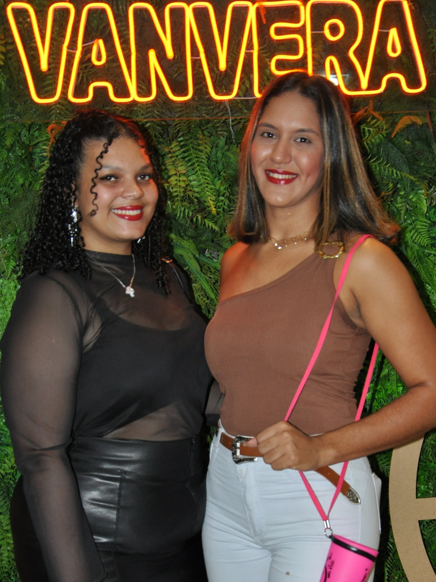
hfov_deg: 26.1
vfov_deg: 34.2
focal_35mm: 56
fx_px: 940
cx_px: 223
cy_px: 359
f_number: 4.2
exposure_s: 1/60
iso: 800
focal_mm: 30
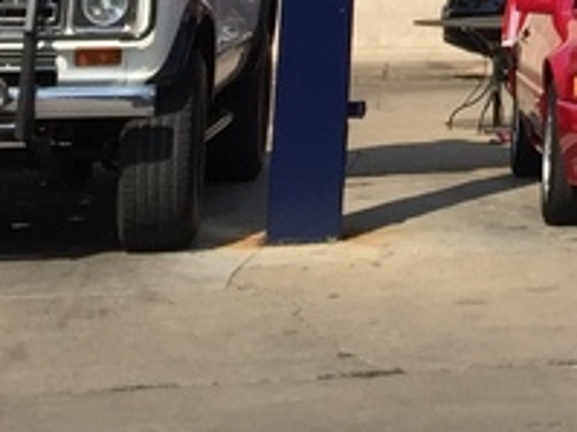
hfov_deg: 12.4
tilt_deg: +11.3
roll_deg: -1.3
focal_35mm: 149
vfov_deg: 9.0
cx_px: 937
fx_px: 2482
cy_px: -603
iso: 32
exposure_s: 1/2639
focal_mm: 4.15
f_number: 2.2
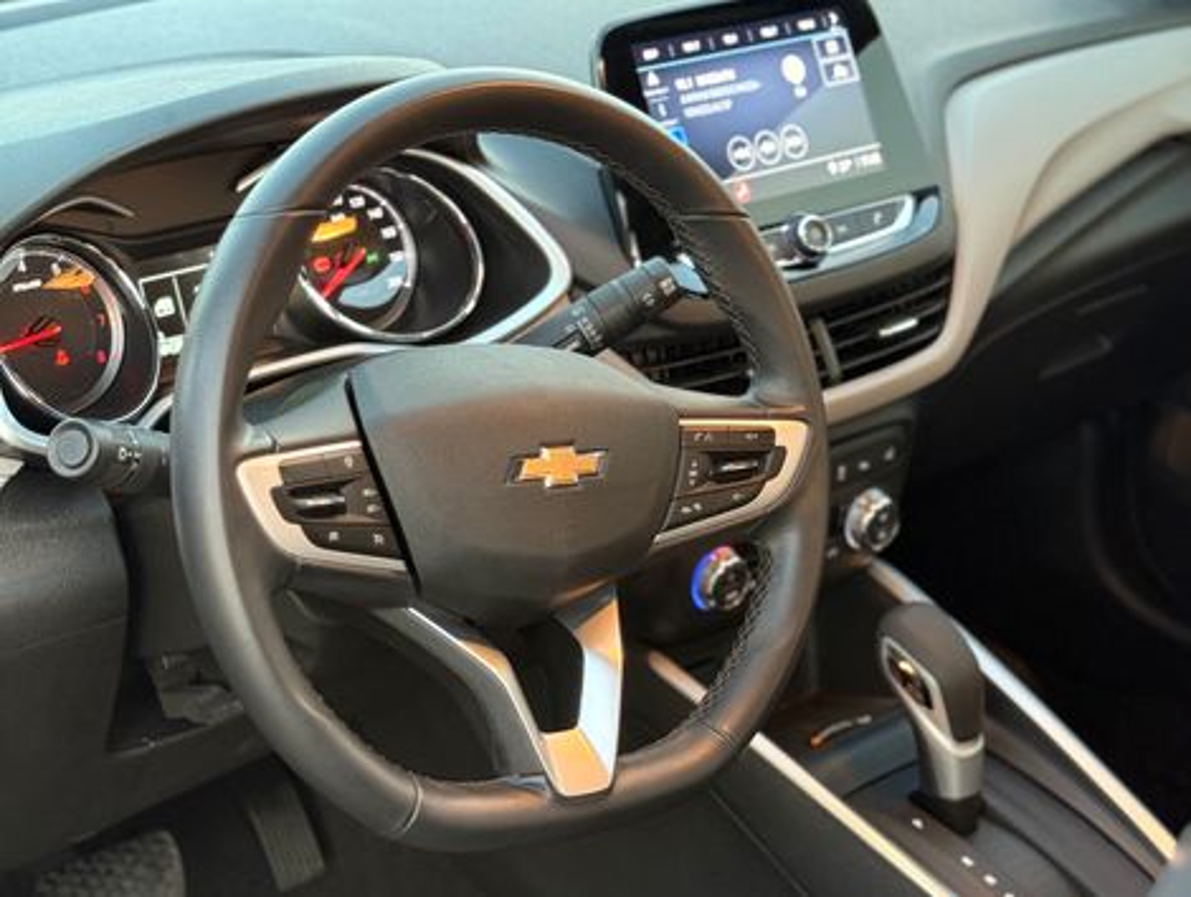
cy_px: 448
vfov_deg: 30.3
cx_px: 596
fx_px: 1654
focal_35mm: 48
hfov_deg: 39.6
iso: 400
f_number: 1.78
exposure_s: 1/40
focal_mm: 6.76
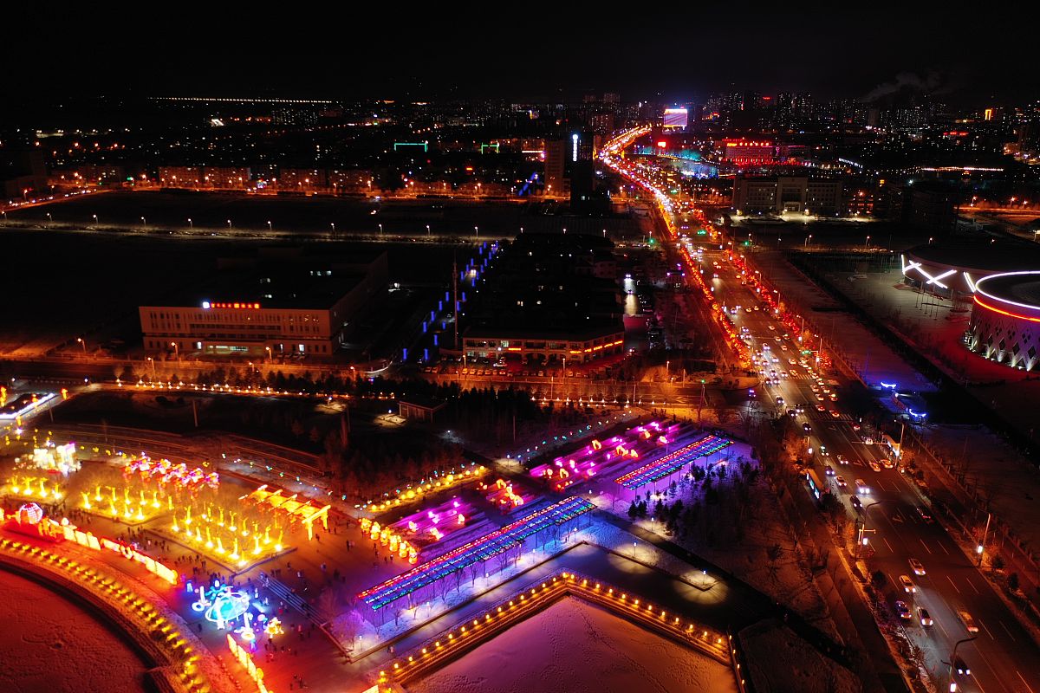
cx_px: 520
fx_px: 809
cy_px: 346
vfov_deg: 46.4
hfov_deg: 65.5
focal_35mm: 28
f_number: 2.8
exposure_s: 1/4
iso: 200
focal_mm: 10.26
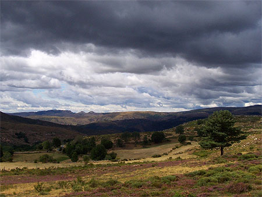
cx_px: 131
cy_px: 98
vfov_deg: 31.5
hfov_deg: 41.2
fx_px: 348
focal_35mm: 46
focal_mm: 7
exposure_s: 1/500
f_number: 5.6
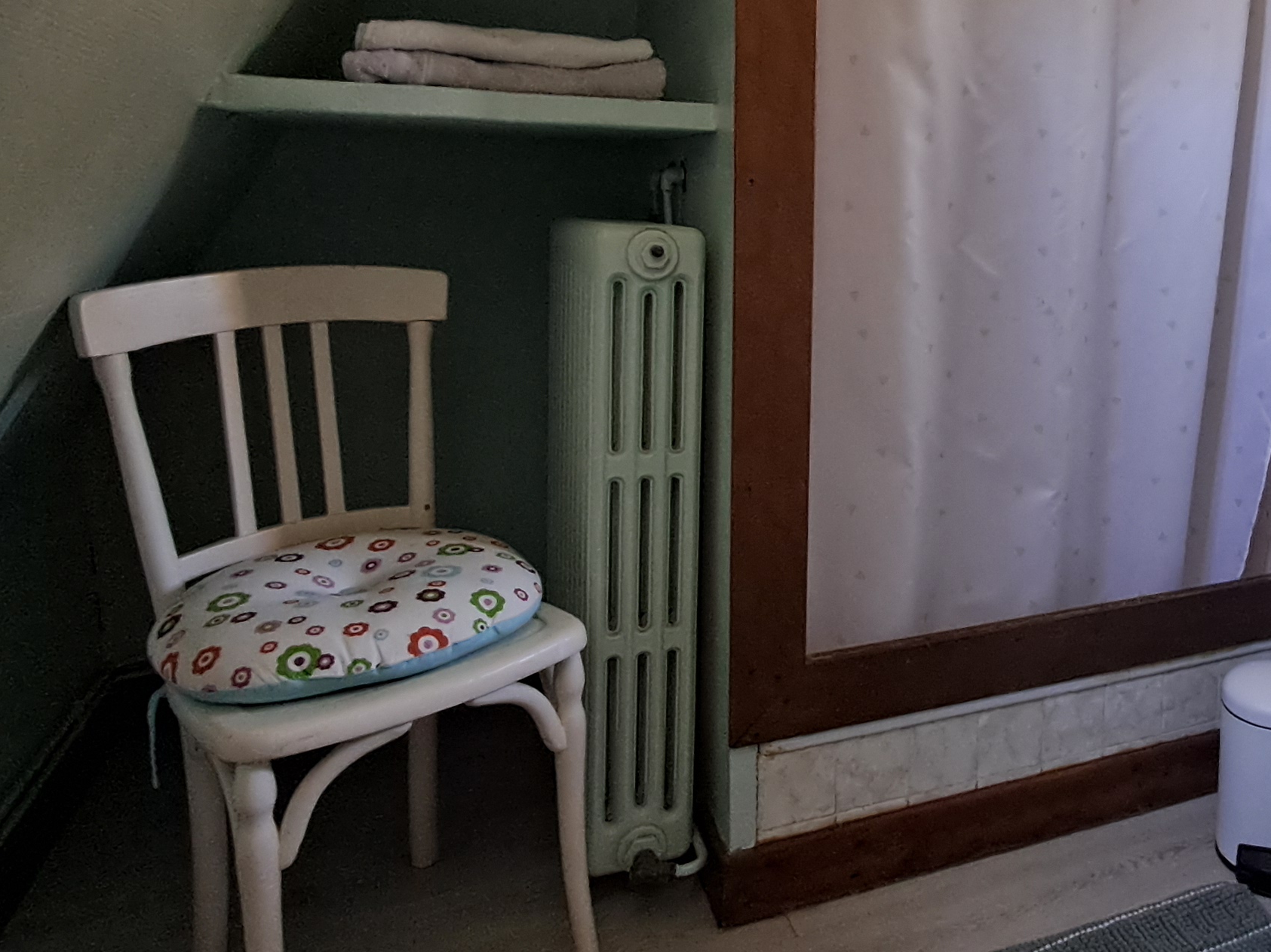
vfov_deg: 44.9
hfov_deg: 55.2
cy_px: 332
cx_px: 975
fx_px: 1138
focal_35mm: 31
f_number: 2.2
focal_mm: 1.64
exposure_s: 1/25
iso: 400
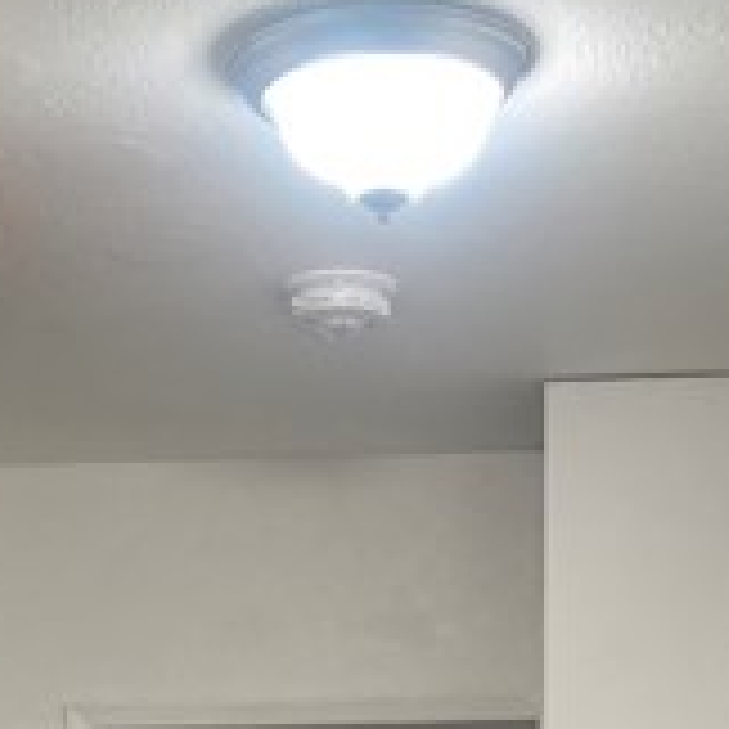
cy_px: 1377
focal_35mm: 98
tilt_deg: -7.3
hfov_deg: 17.7
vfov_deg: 15.0
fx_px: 2335
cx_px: 292
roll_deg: +0.2
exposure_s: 1/60
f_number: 1.8
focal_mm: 3.99
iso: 100
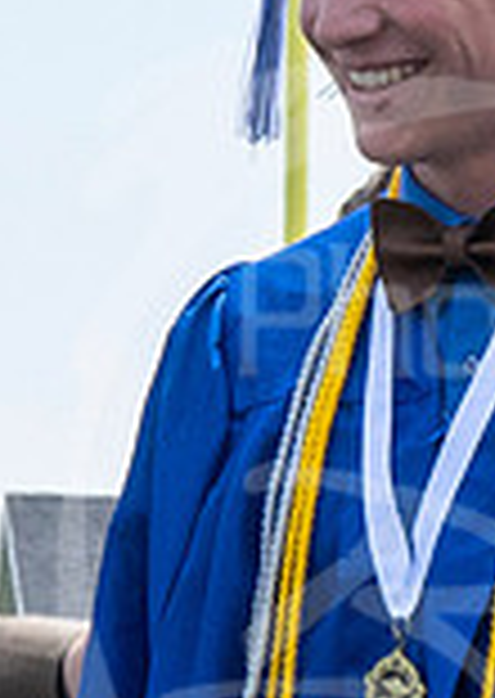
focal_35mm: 922
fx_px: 18225
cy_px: 429
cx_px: -905
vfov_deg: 2.2
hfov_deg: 1.5
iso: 200
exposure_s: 1/250
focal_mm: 70
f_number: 13
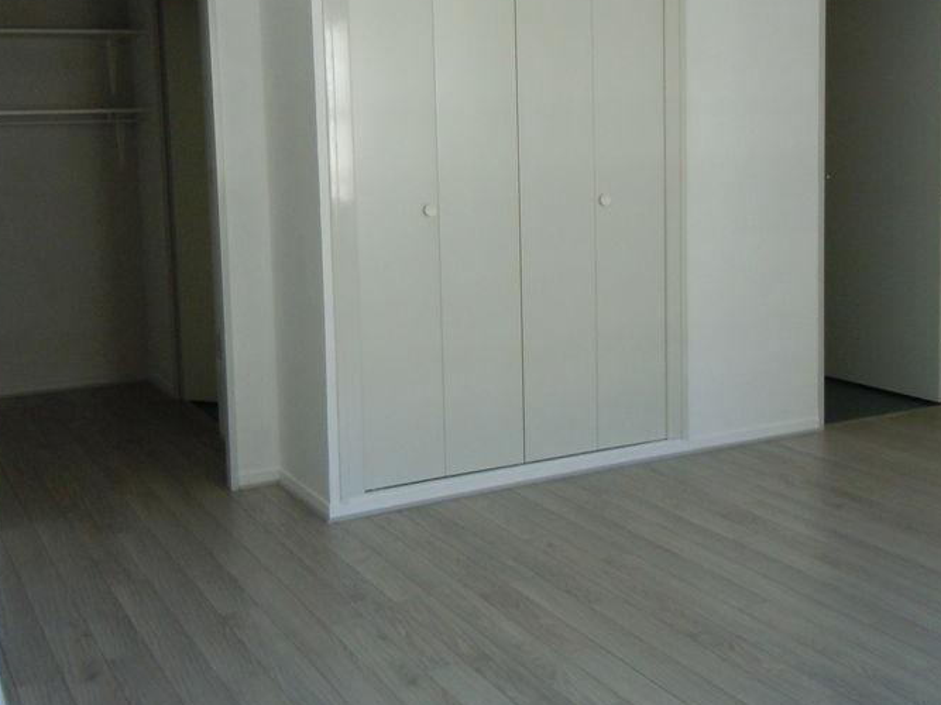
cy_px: 259
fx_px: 1223
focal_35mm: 45
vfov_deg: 32.0
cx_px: 504
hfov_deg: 42.1
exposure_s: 1/60
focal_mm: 5.4
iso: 320
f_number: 3.5
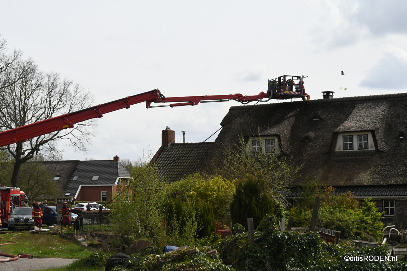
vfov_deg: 17.5
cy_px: 136
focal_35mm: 78
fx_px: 882
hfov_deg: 26.0
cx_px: 204
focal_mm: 52
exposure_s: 1/1600
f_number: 20
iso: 3200
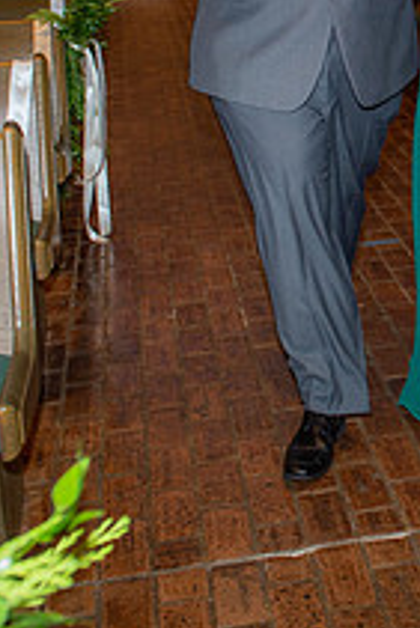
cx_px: 429
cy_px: 71
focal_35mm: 66
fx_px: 1153
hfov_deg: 20.0
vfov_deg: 29.3
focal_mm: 24
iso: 1250
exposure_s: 1/160
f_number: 5.6
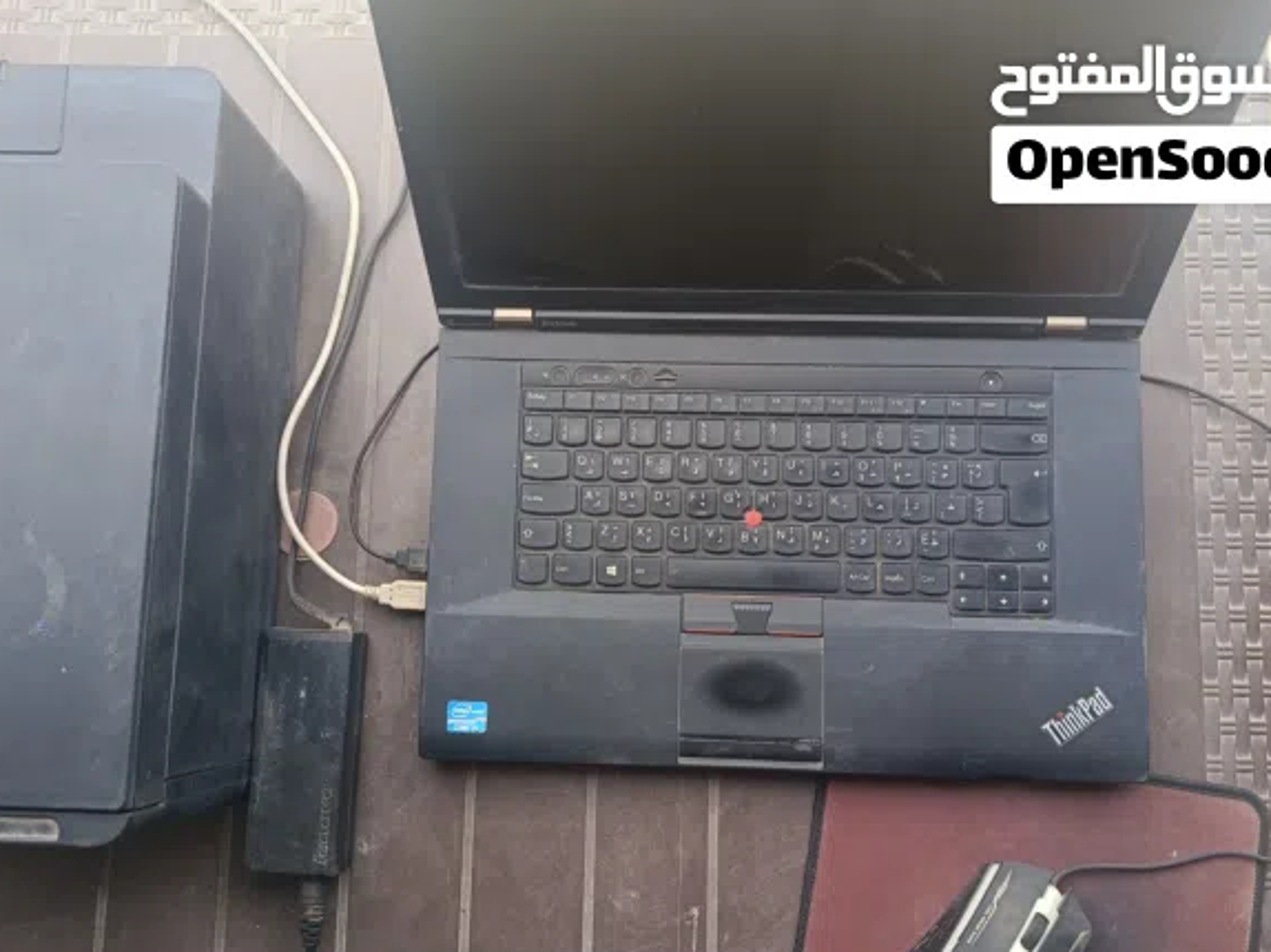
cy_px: 522
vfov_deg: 48.1
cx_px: 658
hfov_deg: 61.7
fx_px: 1064
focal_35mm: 29
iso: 50
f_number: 1.75
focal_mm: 5.25
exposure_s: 1/138
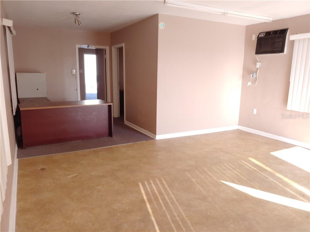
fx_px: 224
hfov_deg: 69.4
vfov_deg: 54.9
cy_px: 116
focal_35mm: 25
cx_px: 155
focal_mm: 4.23
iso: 50
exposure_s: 1/120
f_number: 1.5
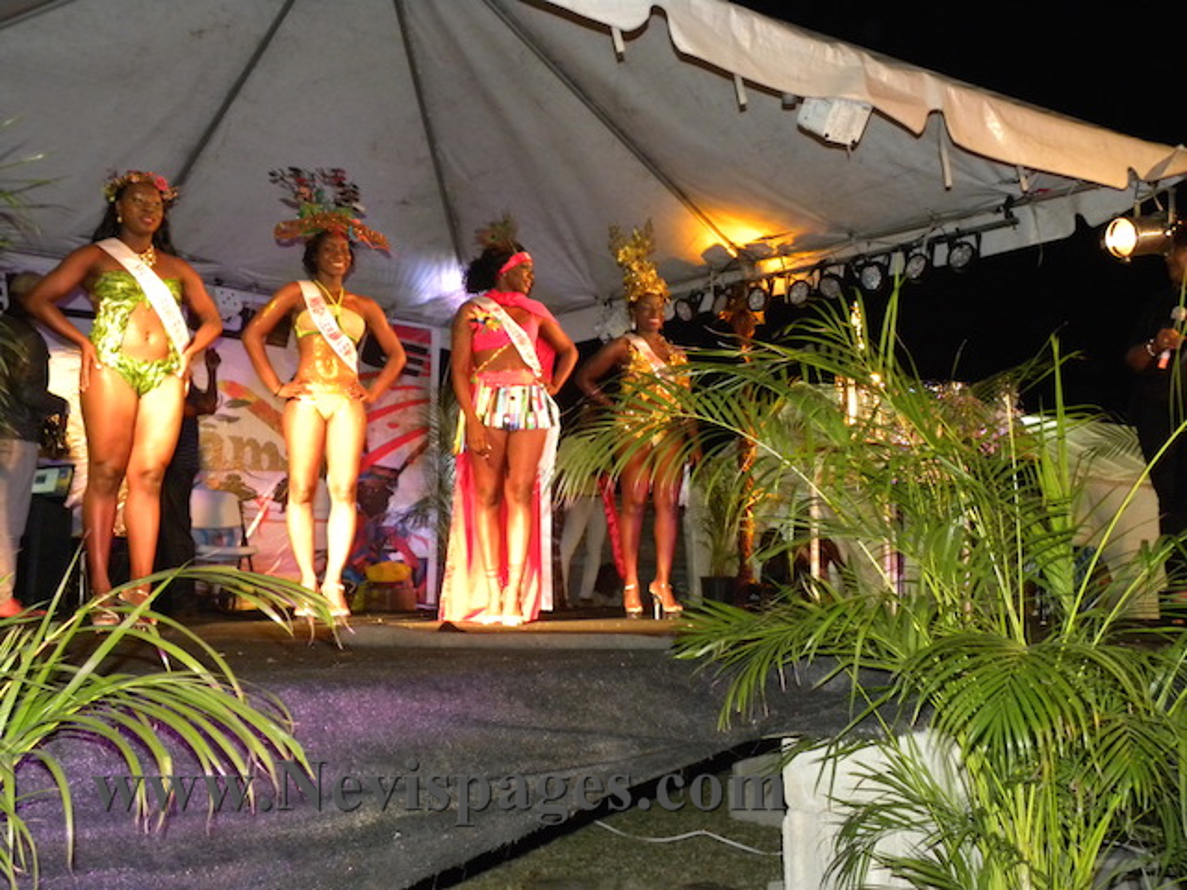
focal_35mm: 41
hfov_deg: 45.8
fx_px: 1406
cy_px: 445
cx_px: 594
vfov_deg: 35.1
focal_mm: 7.3
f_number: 3.2
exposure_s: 1/30
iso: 400
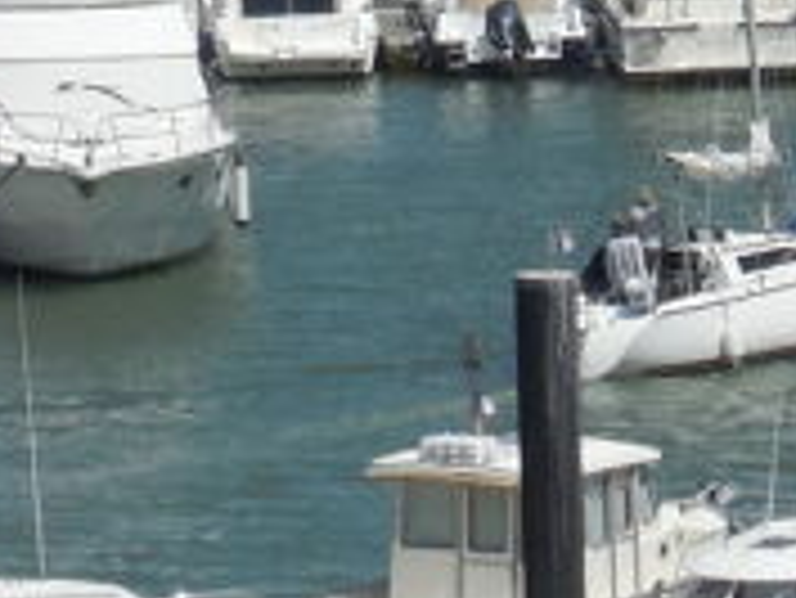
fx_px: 12058
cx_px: -184
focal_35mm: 524
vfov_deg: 2.8
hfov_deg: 3.8
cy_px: -369
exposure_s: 1/1250
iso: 125
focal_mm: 16.5
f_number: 4.6
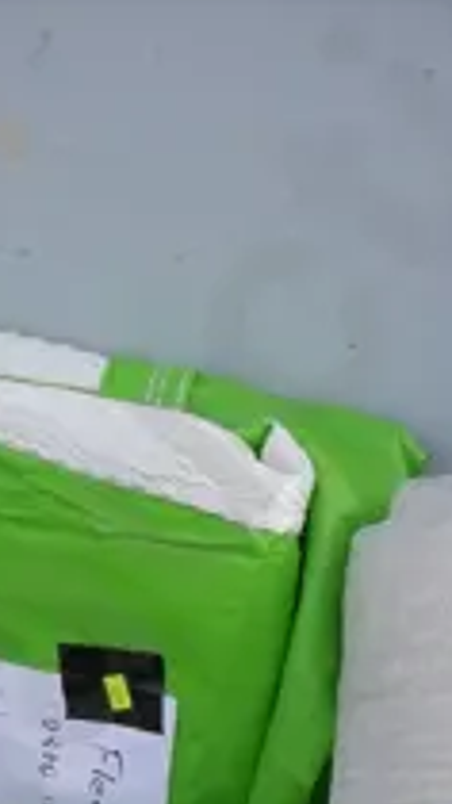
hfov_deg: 7.1
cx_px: 193
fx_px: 3625
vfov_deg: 12.7
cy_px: 459
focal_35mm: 170
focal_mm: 16
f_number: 5.6
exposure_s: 1/250
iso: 200
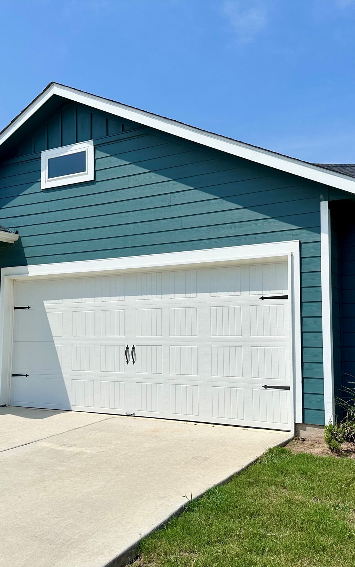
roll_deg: -0.4
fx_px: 526
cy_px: 284
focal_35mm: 34
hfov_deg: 37.2
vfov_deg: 56.7
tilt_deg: +5.5
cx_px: 159
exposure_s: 1/9709
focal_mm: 6.86
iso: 80
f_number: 1.78
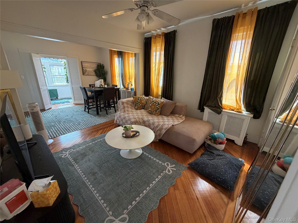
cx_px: 149
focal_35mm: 14
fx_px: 121
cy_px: 112
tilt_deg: -17.3
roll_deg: -0.8
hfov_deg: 102.1
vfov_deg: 85.7
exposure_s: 1/112
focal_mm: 2.22
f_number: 2.2
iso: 320
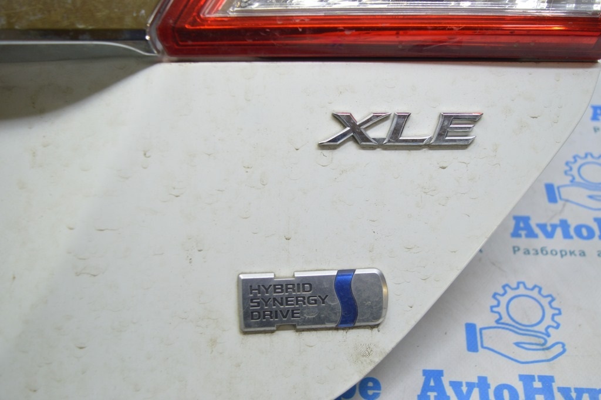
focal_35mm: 36
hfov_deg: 53.2
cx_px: 300
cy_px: 200
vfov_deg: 36.8
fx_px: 601
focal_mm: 24
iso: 400
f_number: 4
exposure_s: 1/40
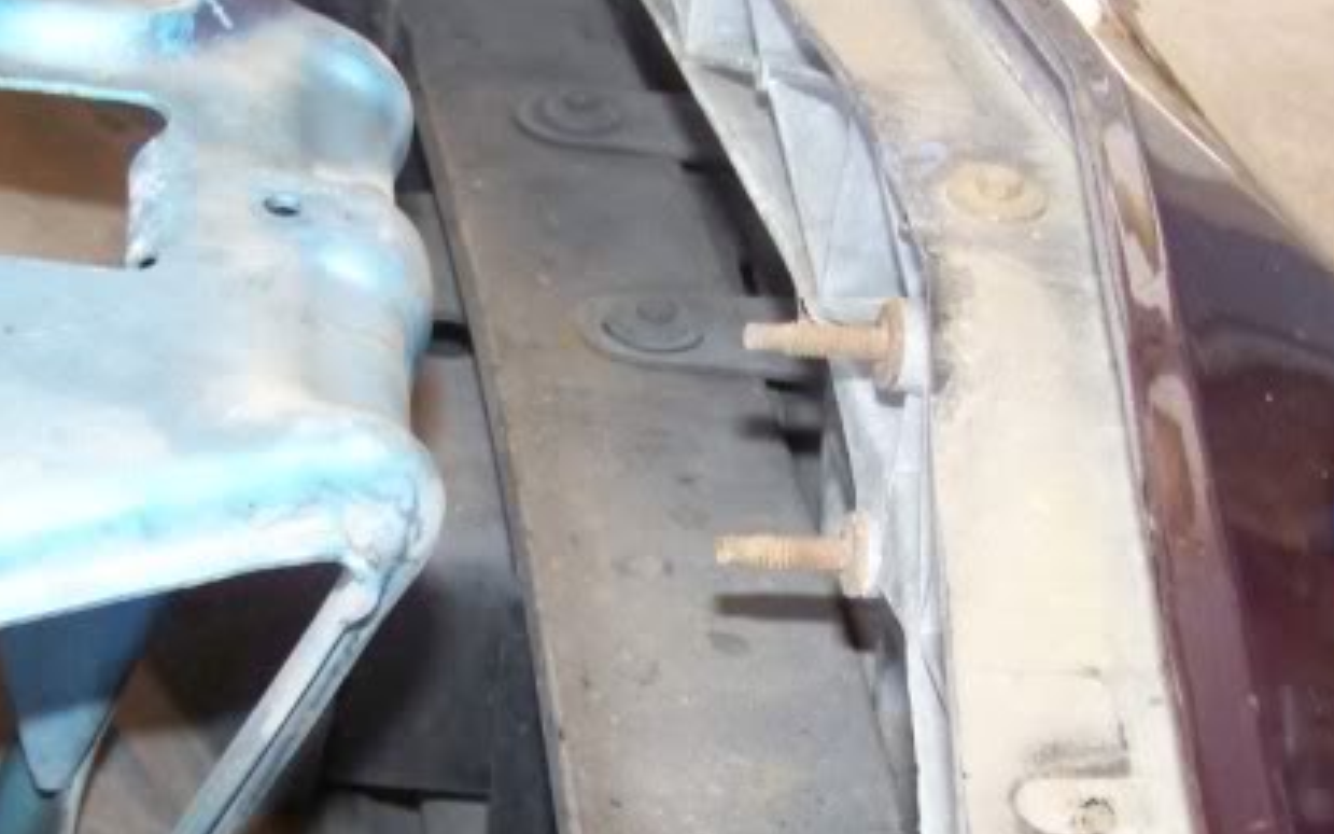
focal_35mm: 78
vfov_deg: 16.7
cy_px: 595
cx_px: 559
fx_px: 2835
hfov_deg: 26.4
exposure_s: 1/30
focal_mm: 6.3
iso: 200
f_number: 2.8
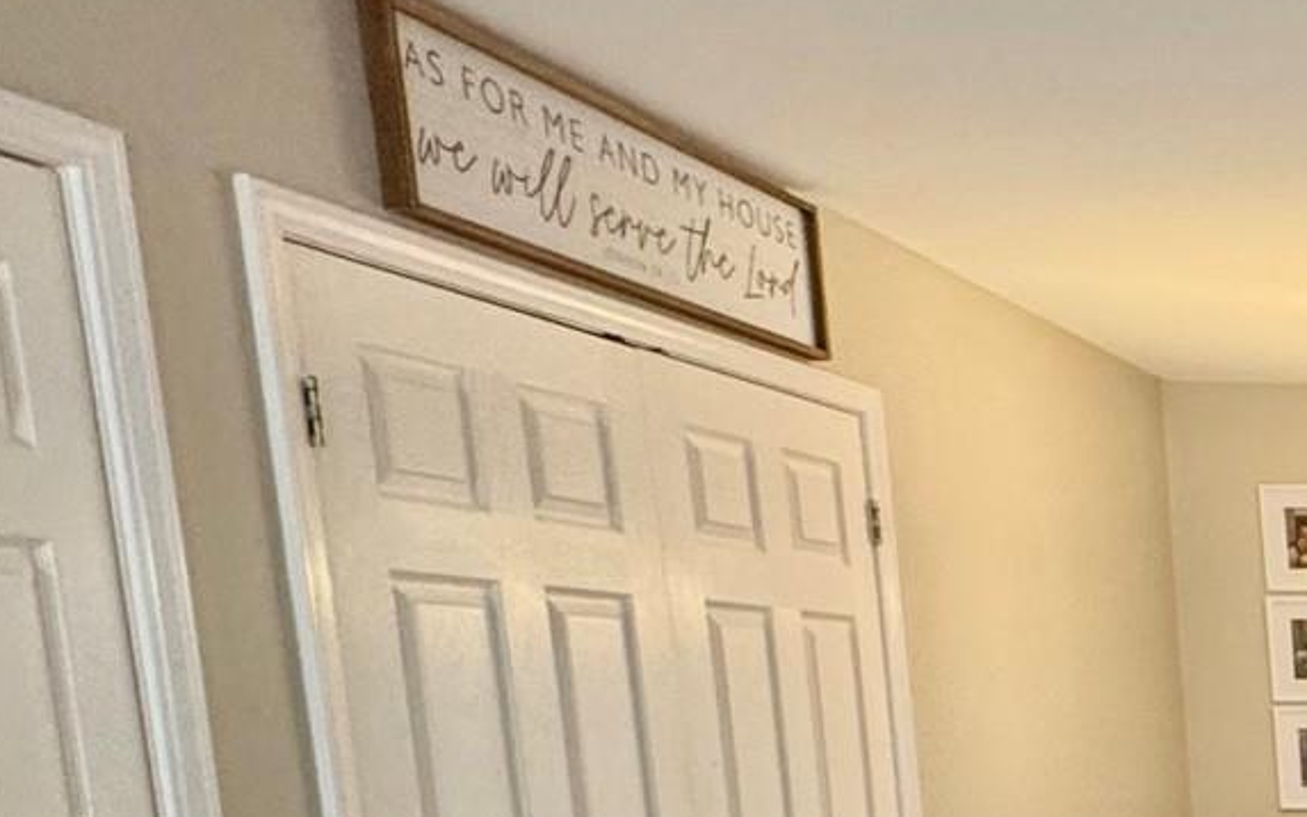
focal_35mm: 53
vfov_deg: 22.4
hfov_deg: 24.8
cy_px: 995
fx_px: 1888
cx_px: 2140
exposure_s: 1/120
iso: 250
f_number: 2.2
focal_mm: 2.22
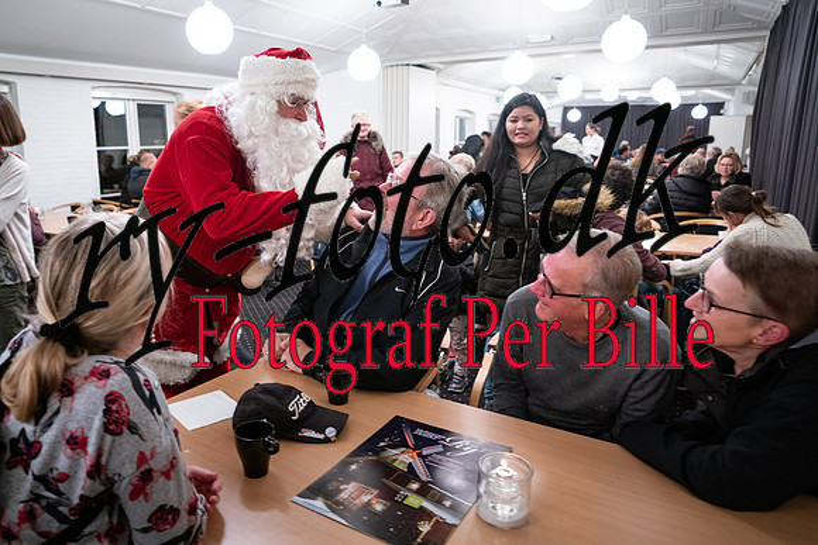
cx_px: 330
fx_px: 545
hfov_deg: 73.1
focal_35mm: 24
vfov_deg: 53.2
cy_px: 256
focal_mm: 16
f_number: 2.8
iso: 1600
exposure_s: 1/60
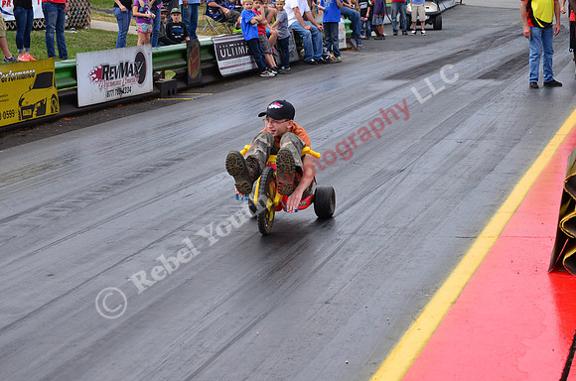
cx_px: 288
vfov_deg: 15.1
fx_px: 1437
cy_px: 190
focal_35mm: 90
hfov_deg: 22.7
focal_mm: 60
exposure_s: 1/800
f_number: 7.1
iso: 1000
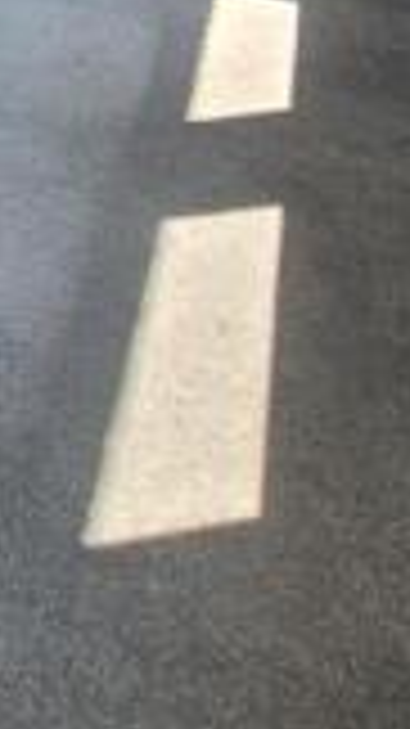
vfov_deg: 31.2
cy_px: -227
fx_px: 987
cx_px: -421
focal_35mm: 51
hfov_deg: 17.0
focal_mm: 1.74
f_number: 2.2
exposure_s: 1/228
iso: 50
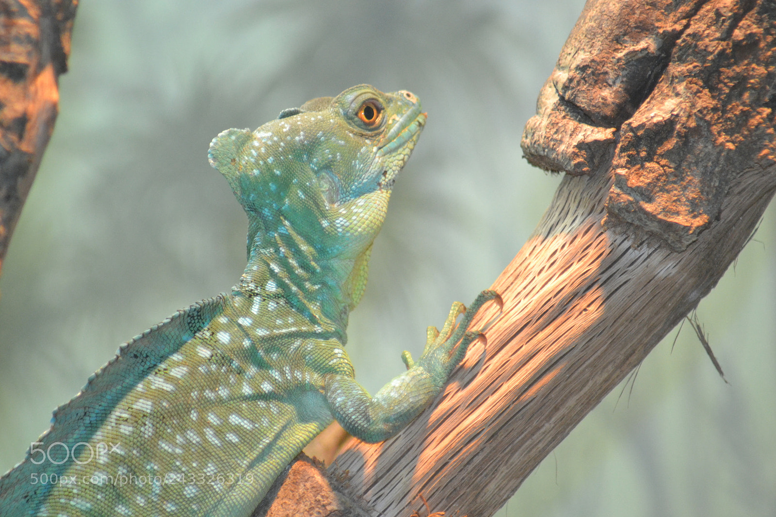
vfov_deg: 4.4
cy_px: 258
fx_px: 6788
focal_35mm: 315
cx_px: 388
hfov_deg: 6.5
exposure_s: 1/60
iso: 2200
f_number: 5.6
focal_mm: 210
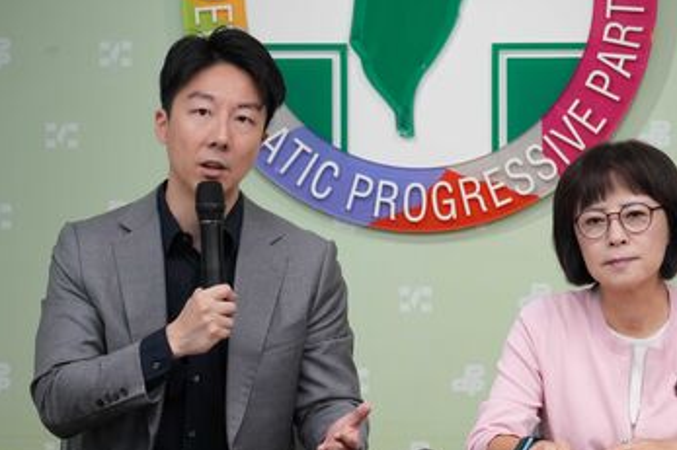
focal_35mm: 270
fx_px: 5075
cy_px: 225
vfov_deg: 5.1
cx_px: 382
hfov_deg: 7.6
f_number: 6.3
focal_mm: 156
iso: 2500
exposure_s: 1/160
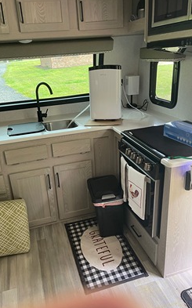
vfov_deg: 68.4
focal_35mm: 27
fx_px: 226
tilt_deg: -21.9
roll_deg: +6.0
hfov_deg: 45.8
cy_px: 154
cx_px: 83
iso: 160
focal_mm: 5.1
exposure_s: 1/60
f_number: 1.6
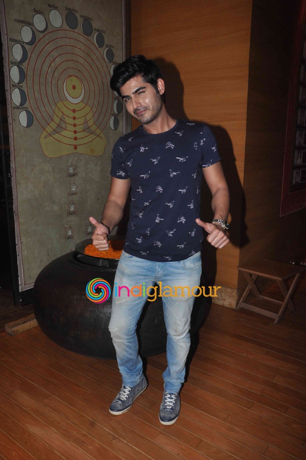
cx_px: 153
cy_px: 230
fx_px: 403
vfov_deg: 59.6
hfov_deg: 41.6
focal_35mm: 32
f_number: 10
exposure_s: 1/250
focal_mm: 21
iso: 640
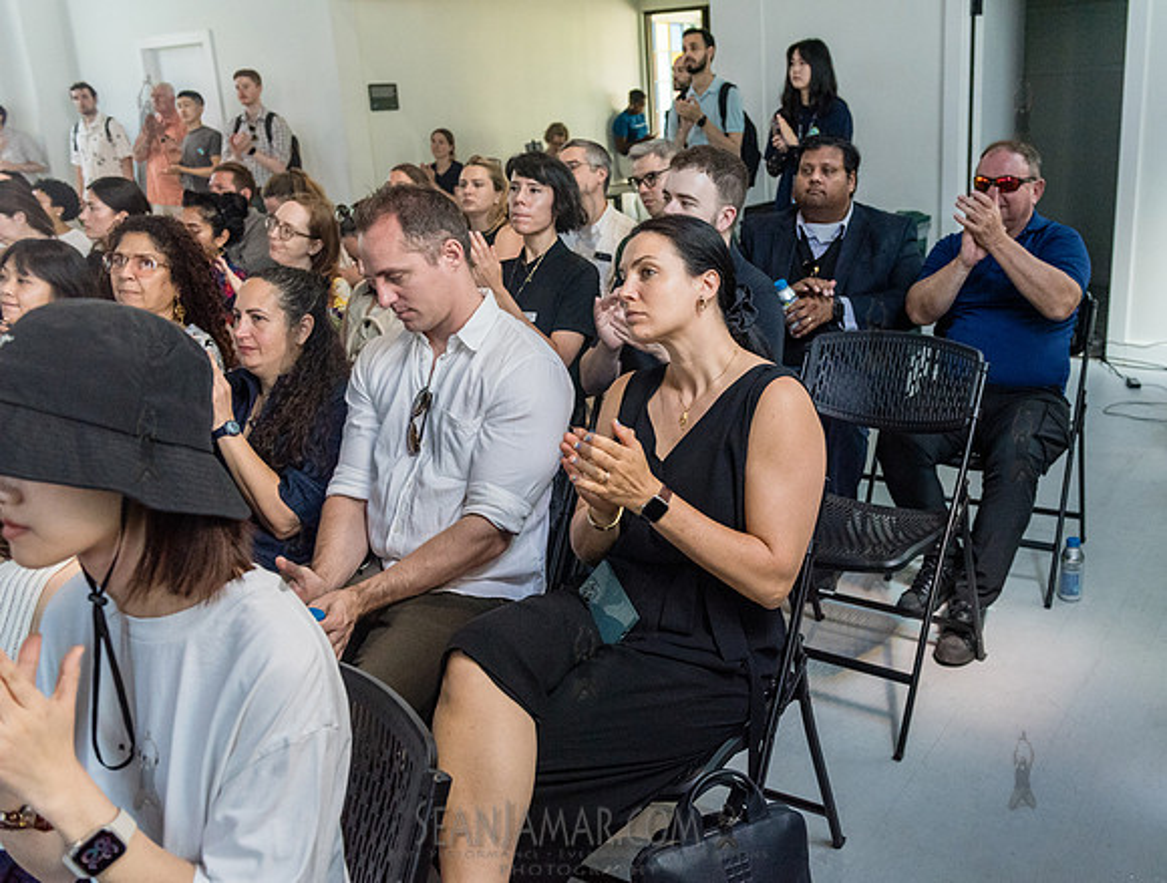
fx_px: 1164
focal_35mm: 34
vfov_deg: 41.5
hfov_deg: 53.0
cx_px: 675
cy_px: 451
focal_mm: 31
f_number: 4
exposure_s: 1/320
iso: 4000
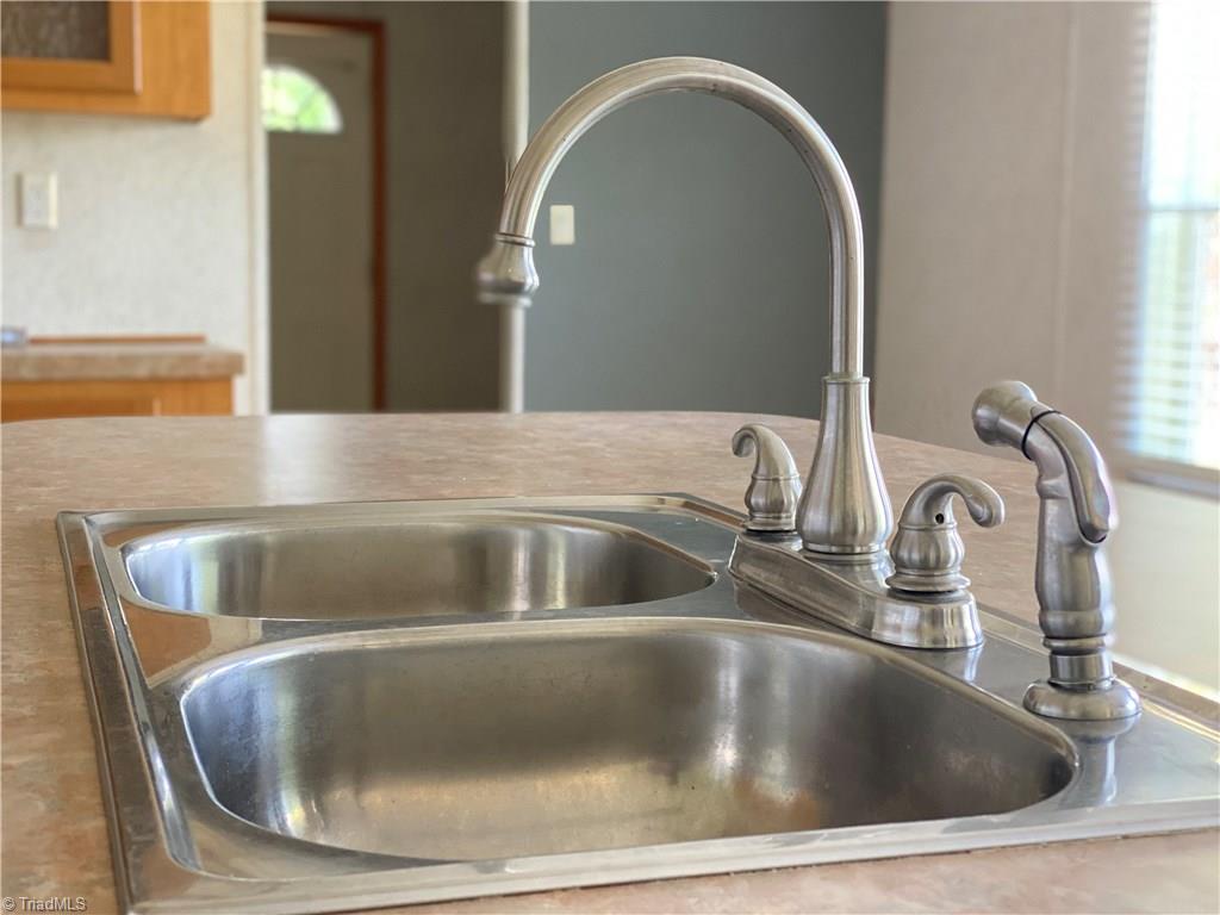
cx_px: 610
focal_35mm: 52
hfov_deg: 36.8
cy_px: 458
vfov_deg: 28.0
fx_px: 1833
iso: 250
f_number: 2
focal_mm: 6
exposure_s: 1/72
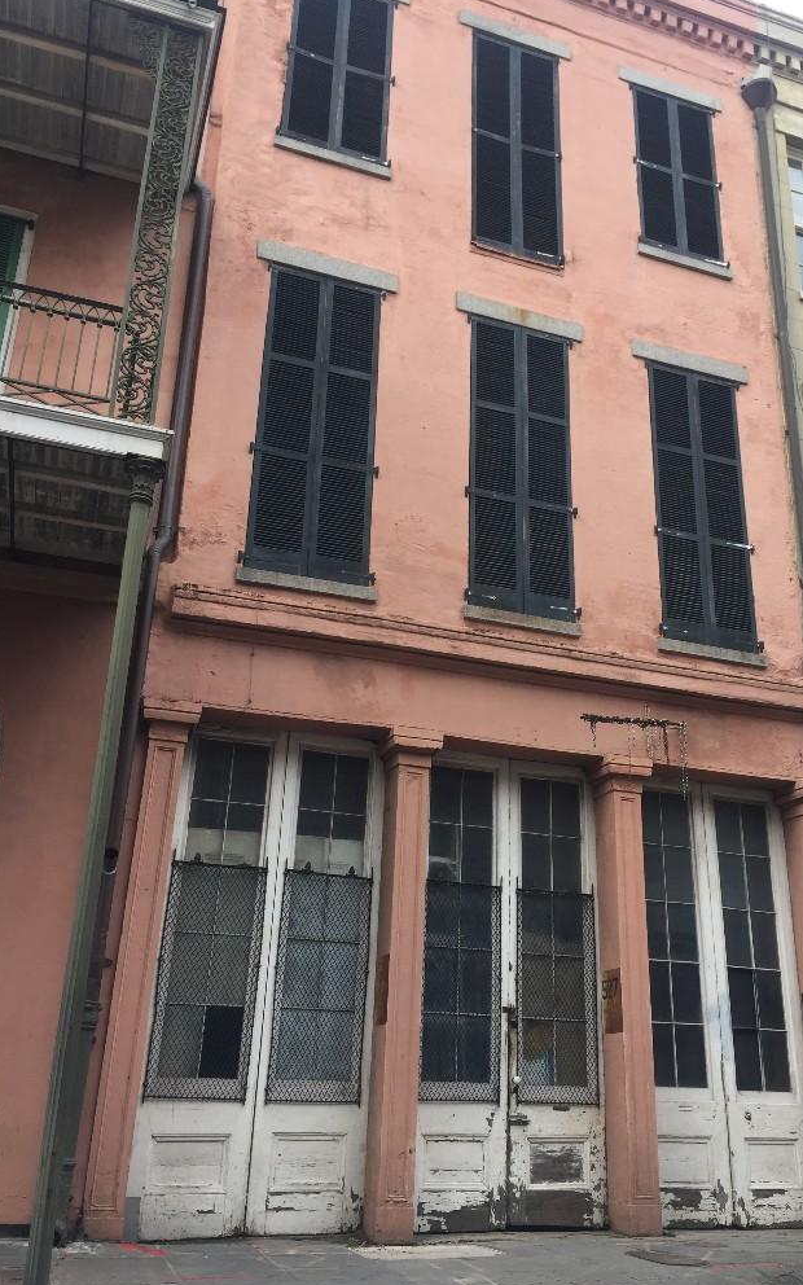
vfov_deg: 61.2
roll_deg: +0.2
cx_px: 460
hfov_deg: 40.5
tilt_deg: +24.2
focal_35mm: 31
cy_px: 642
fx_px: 1085
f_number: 2.2
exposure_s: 1/455
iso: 32
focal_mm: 4.15
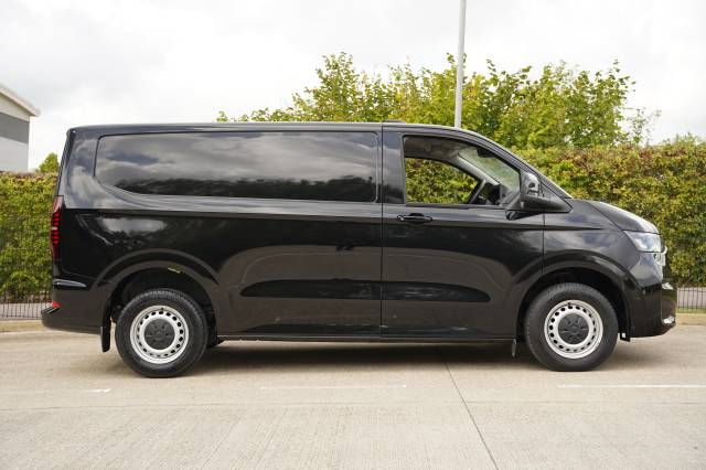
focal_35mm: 42
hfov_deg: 46.6
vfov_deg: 32.0
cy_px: 235
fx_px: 819
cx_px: 353
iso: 125
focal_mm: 41.8
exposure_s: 1/160
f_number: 4
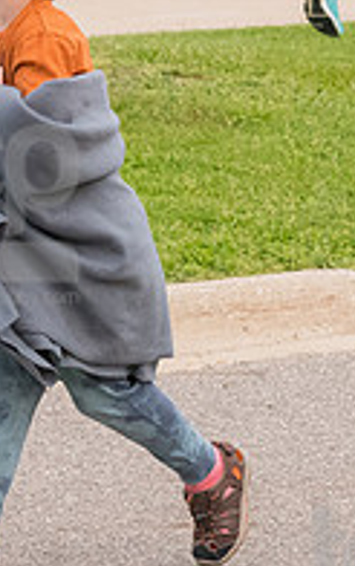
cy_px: 205
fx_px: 5711
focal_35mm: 370
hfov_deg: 3.6
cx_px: -9
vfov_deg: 5.7
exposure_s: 1/1250
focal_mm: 82
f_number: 7.1
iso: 3200
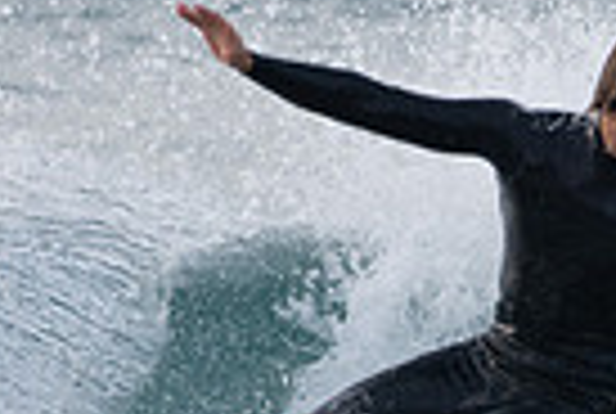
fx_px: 34742
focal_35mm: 2026
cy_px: 475
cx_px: 773
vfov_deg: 0.7
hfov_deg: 1.0
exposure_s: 1/1250
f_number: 5.6
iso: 560
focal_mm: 320
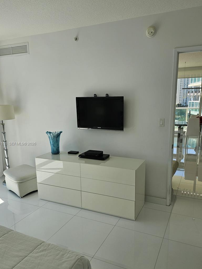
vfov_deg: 65.2
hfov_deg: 51.4
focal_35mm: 27
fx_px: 210
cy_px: 144
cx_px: 106
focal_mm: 6.3
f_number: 1.7
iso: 10
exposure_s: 1/245
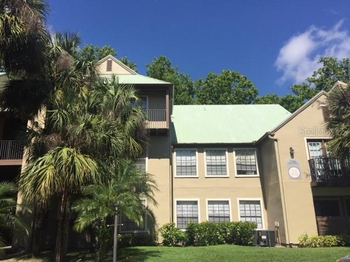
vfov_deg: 48.2
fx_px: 293
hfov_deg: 61.7
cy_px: 131
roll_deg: -1.4
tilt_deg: +17.6
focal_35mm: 29
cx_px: 175
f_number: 2.2
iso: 32
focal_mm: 4.15
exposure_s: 1/3597
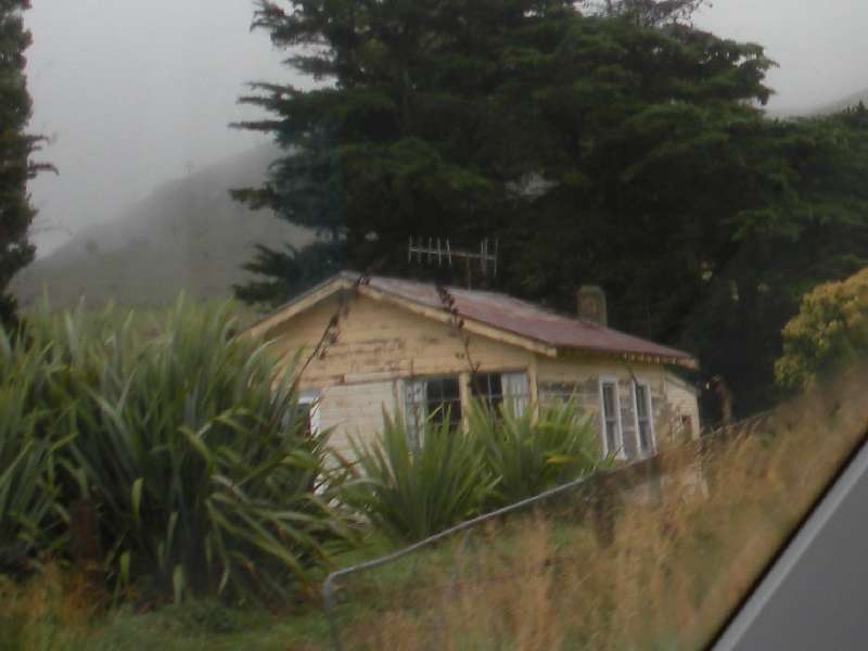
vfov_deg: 40.7
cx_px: 434
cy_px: 326
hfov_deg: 52.6
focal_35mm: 35
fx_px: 878
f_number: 3.5
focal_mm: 6.3
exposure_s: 1/419
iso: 64
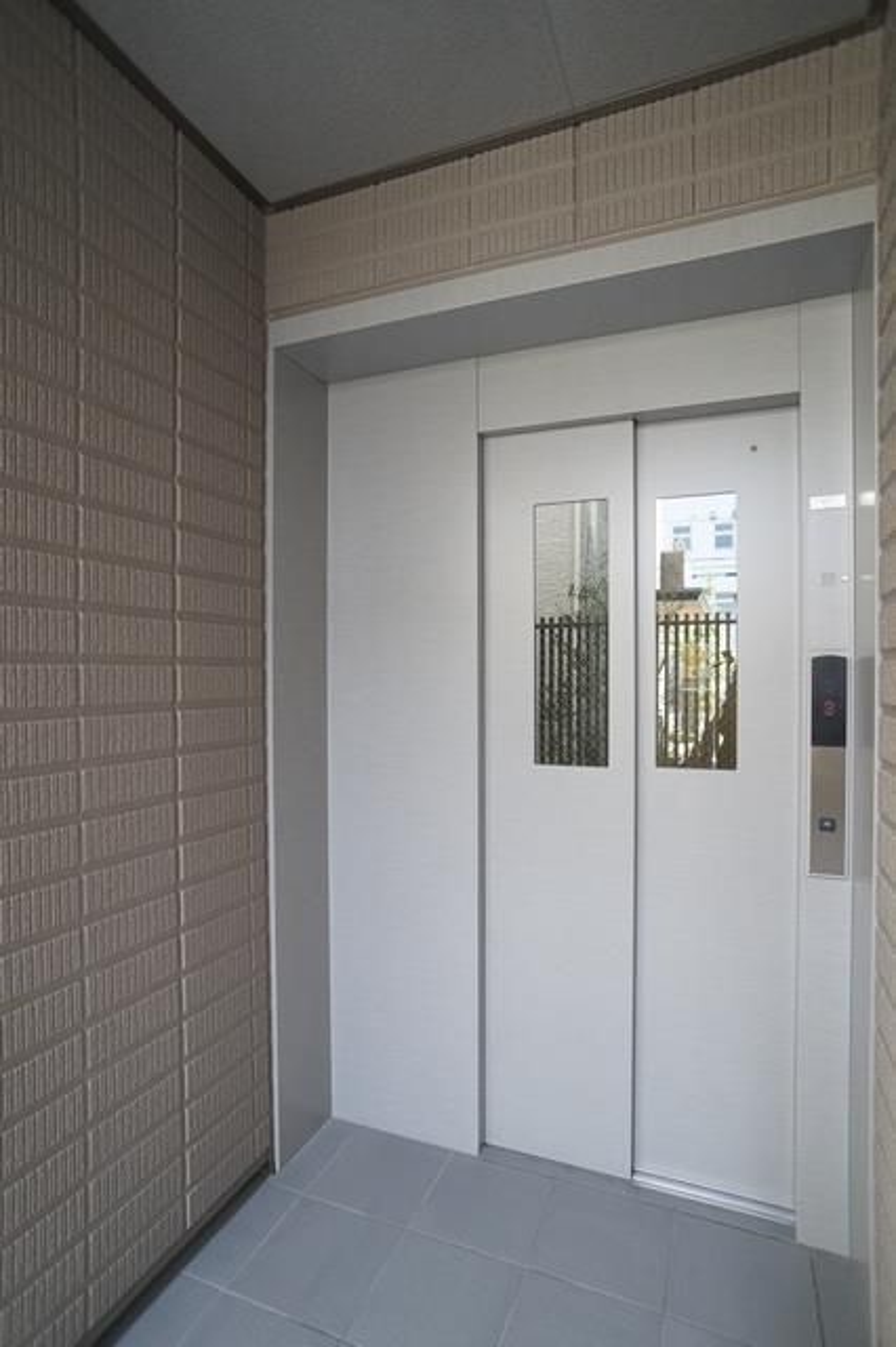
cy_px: 674
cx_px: 448
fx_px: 897
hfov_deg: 53.1
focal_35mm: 24
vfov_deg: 73.8
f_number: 4
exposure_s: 1/60
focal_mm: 16
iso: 800
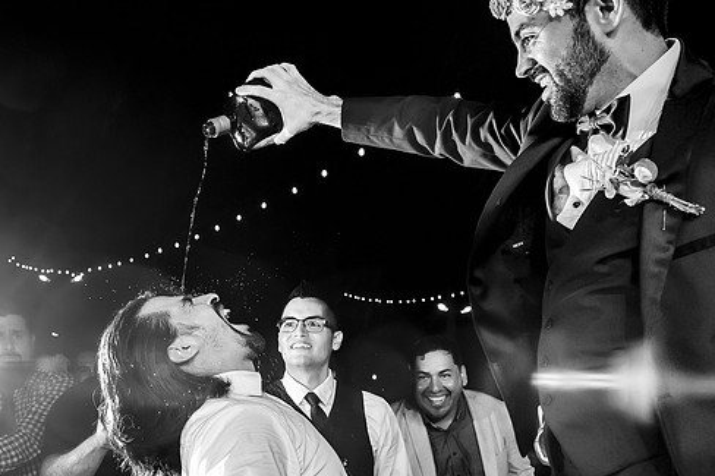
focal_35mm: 40
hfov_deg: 47.6
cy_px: 371
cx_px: 231
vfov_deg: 32.6
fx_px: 794
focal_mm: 24
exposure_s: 1/160
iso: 2000
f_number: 6.3
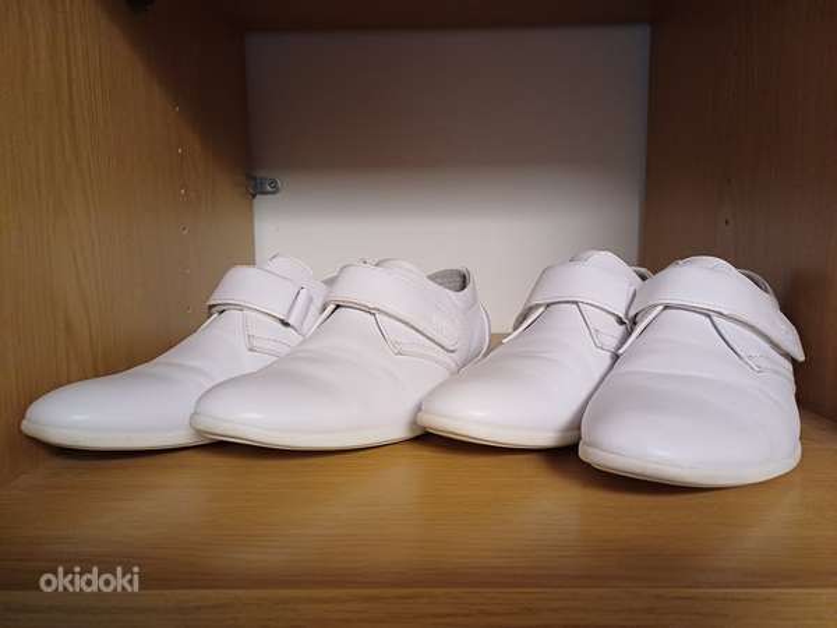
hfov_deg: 69.4
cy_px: 314
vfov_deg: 54.9
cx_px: 418
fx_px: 604
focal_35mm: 25
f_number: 1.8
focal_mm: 4.65
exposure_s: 1/25
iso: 500
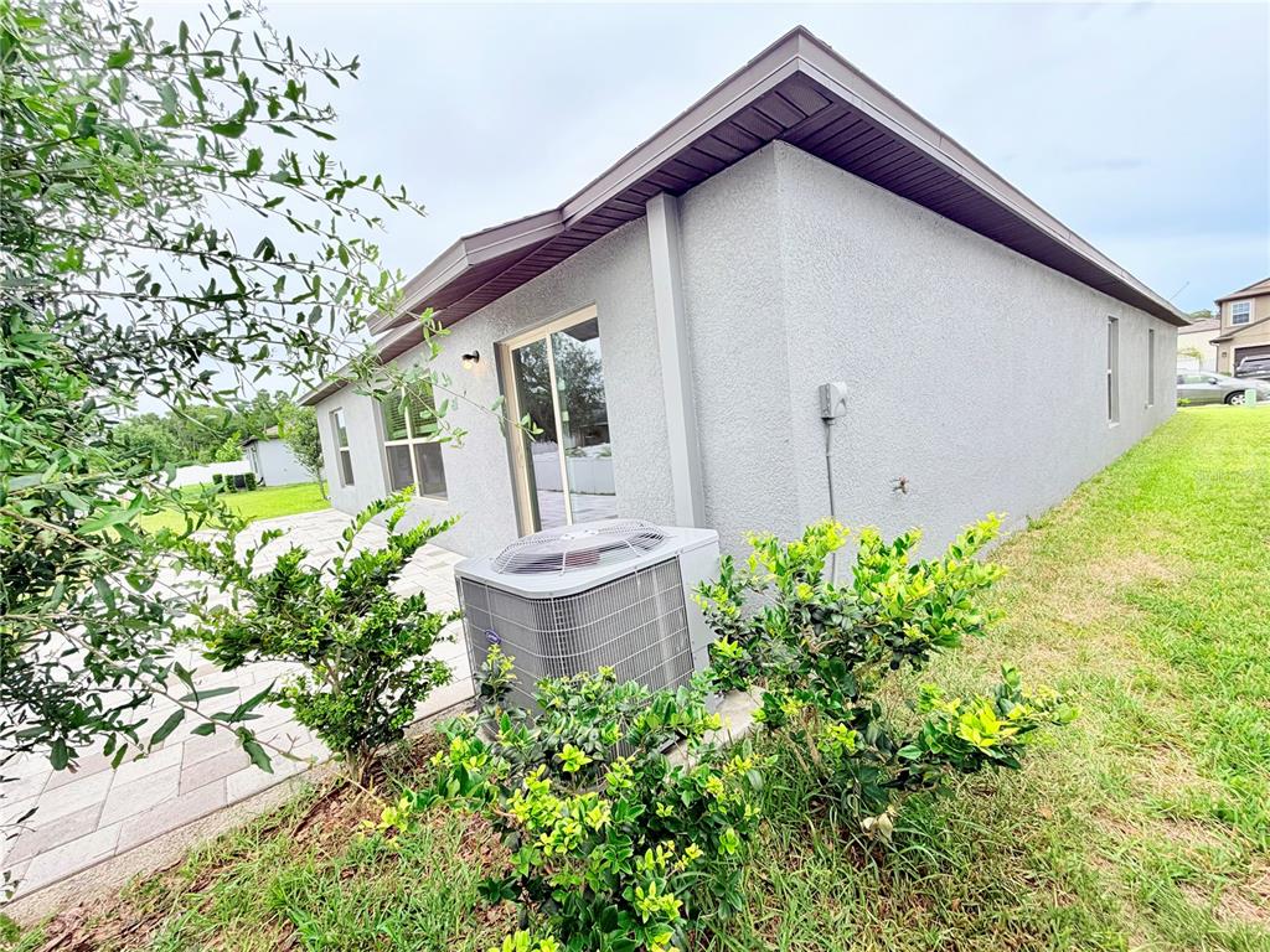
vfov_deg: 85.7
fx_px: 514
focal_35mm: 14
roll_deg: +6.3
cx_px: 635
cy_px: 476
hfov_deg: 102.1
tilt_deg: -6.6
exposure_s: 1/694
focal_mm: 2.22
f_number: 2.2
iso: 40
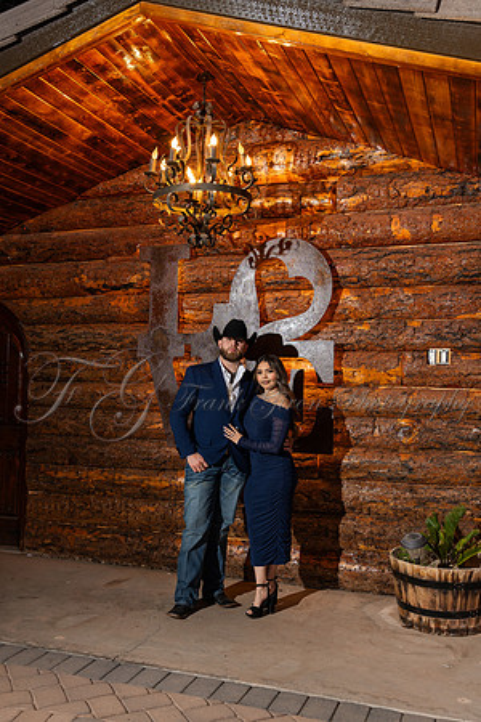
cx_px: 240
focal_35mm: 34
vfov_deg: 55.4
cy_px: 361
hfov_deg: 38.6
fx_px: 687
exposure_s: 1/50
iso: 320
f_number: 4
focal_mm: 34.3
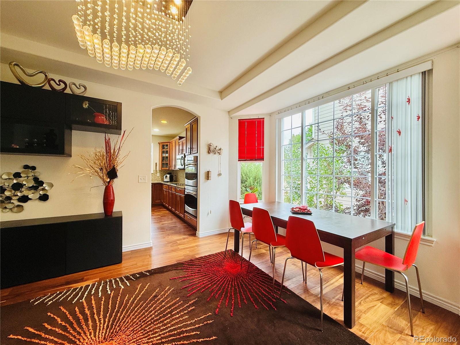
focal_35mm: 14
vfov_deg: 85.7
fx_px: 186
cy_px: 172
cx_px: 230
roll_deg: -0.6
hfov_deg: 102.1
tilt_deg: -0.2
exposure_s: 1/120
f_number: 2.2
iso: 64
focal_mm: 2.22
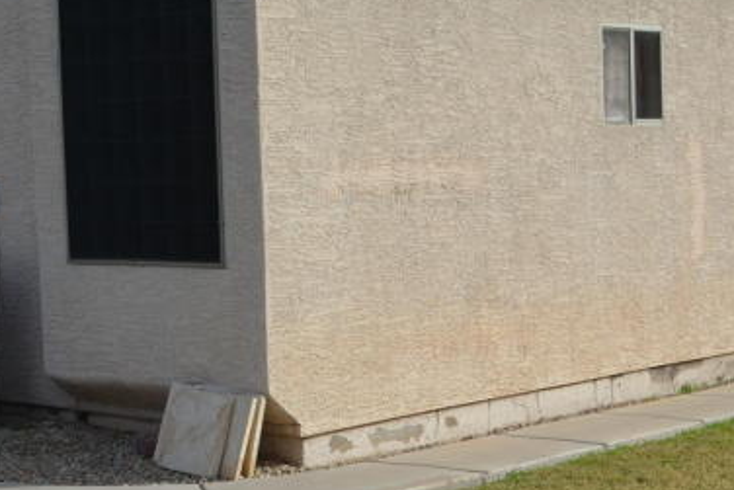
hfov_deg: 23.5
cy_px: 221
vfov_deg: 16.5
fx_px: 1693
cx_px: 714
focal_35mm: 83
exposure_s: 1/250
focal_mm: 18
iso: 110
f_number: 8
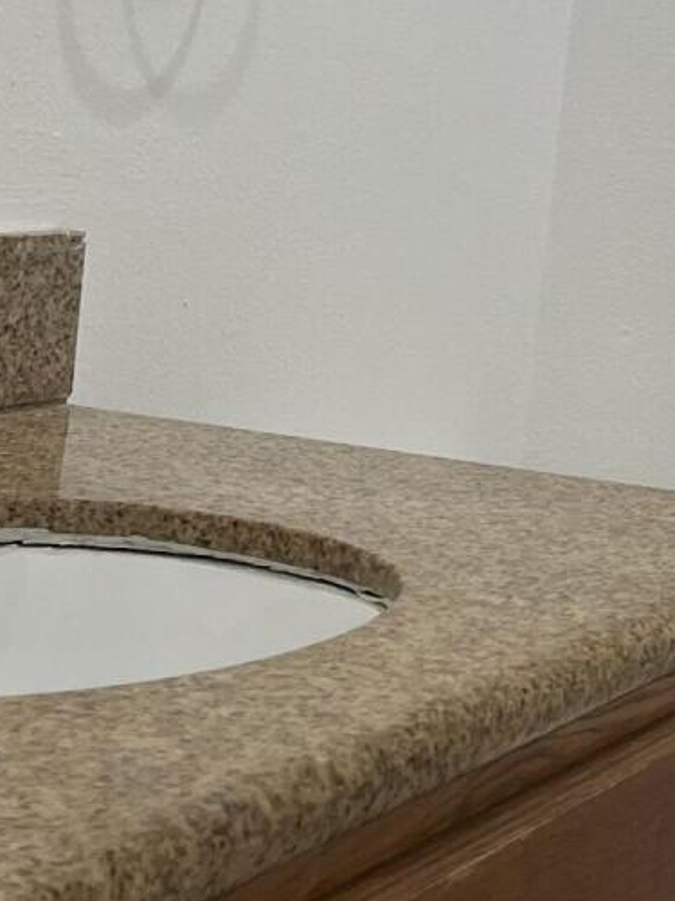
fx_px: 2704
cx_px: 1269
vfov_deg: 18.6
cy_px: 97
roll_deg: -6.7
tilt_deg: -0.3
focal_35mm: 104
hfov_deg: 12.8
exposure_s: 1/120
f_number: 1.6
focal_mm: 5.1
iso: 50
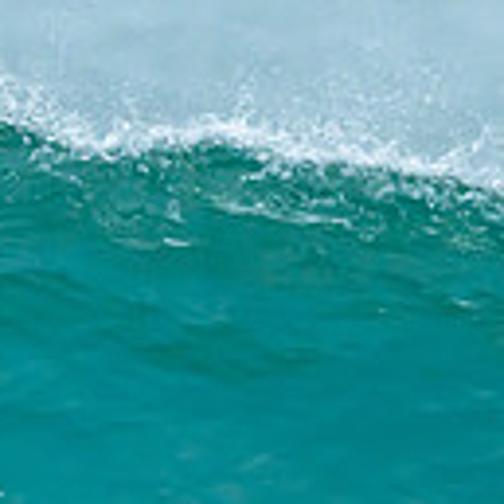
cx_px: -105
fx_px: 58033
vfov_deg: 0.5
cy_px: 468
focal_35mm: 3523
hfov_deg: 0.5
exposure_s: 1/2500
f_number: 6.3
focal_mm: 800
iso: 2500
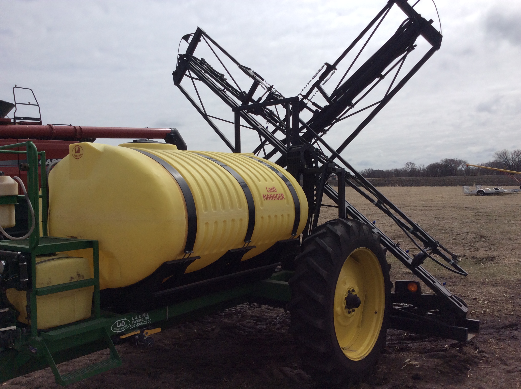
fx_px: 481
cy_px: 194
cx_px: 260
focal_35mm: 32
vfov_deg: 44.1
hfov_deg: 56.9
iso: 32
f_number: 2.4
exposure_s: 1/4098
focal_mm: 3.3
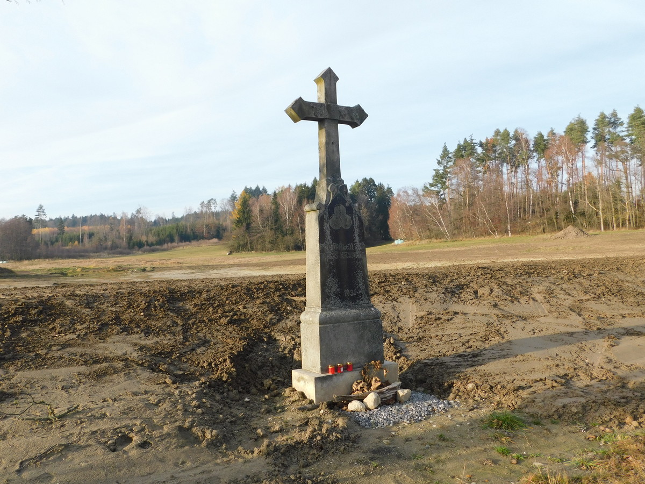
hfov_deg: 60.0
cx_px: 322
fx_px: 559
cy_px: 242
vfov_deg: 46.8
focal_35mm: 30
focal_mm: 5.3
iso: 125
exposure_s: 1/500
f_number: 3.2
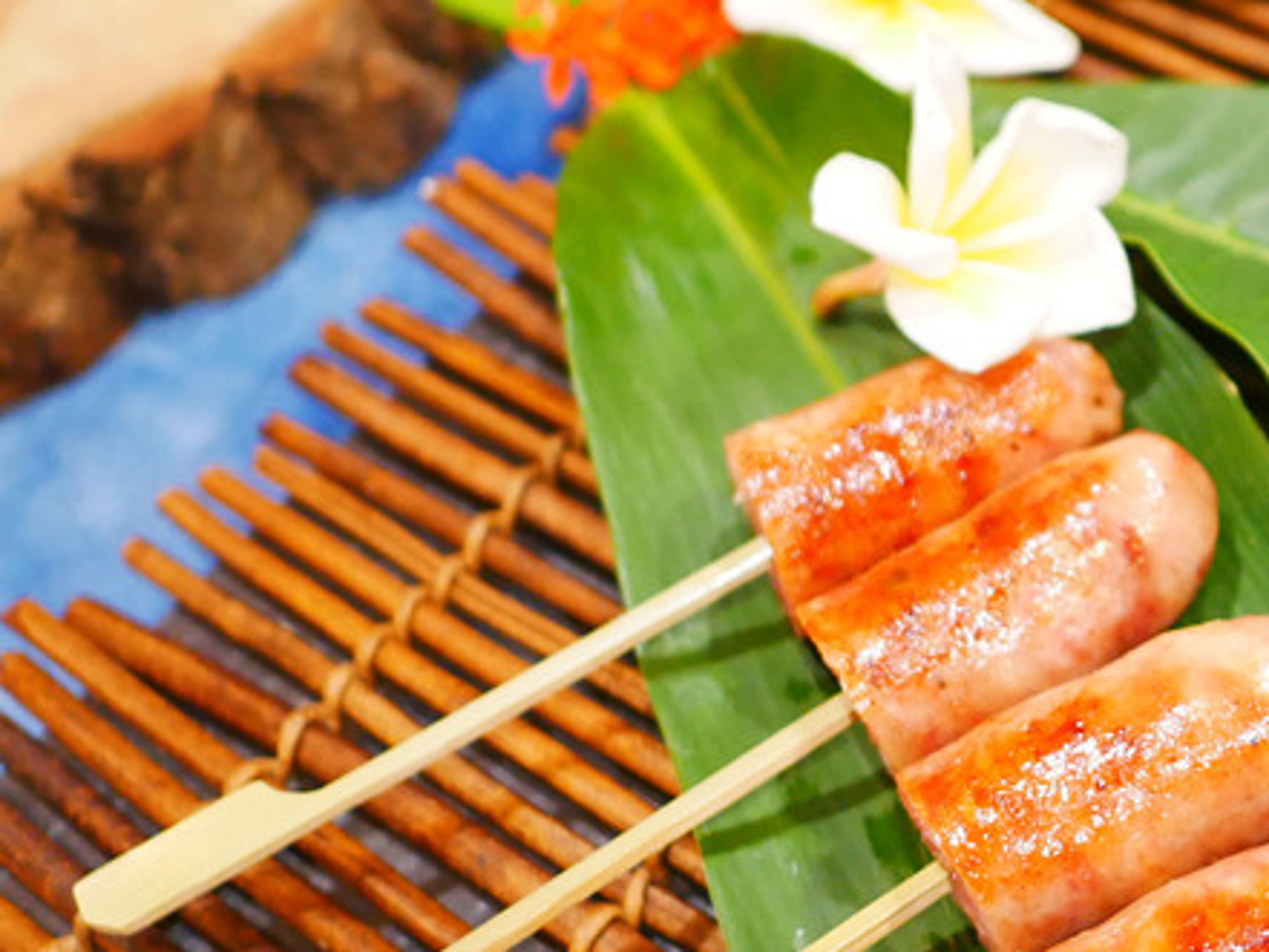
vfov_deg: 21.6
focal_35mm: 68
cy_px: 541
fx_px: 2494
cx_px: 1393
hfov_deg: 26.3
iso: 1000
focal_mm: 15
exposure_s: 1/60
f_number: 1.7
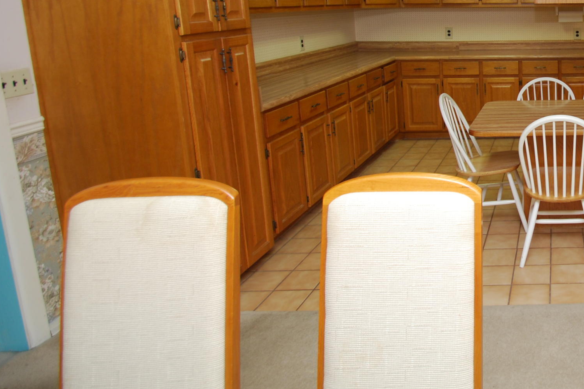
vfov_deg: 41.4
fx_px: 487
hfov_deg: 51.1
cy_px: 69
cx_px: 572
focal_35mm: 30
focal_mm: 10
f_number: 4
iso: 200
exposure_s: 1/60
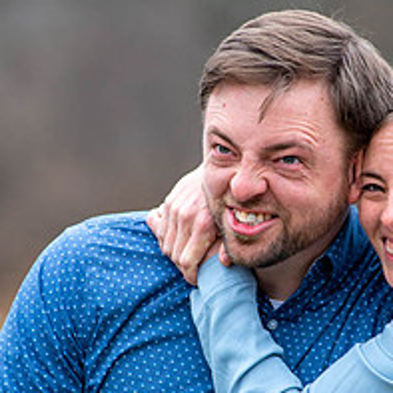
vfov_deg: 3.5
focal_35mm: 500
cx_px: 253
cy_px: 290
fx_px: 6422
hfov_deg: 3.5
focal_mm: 200
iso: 320
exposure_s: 1/250
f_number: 5
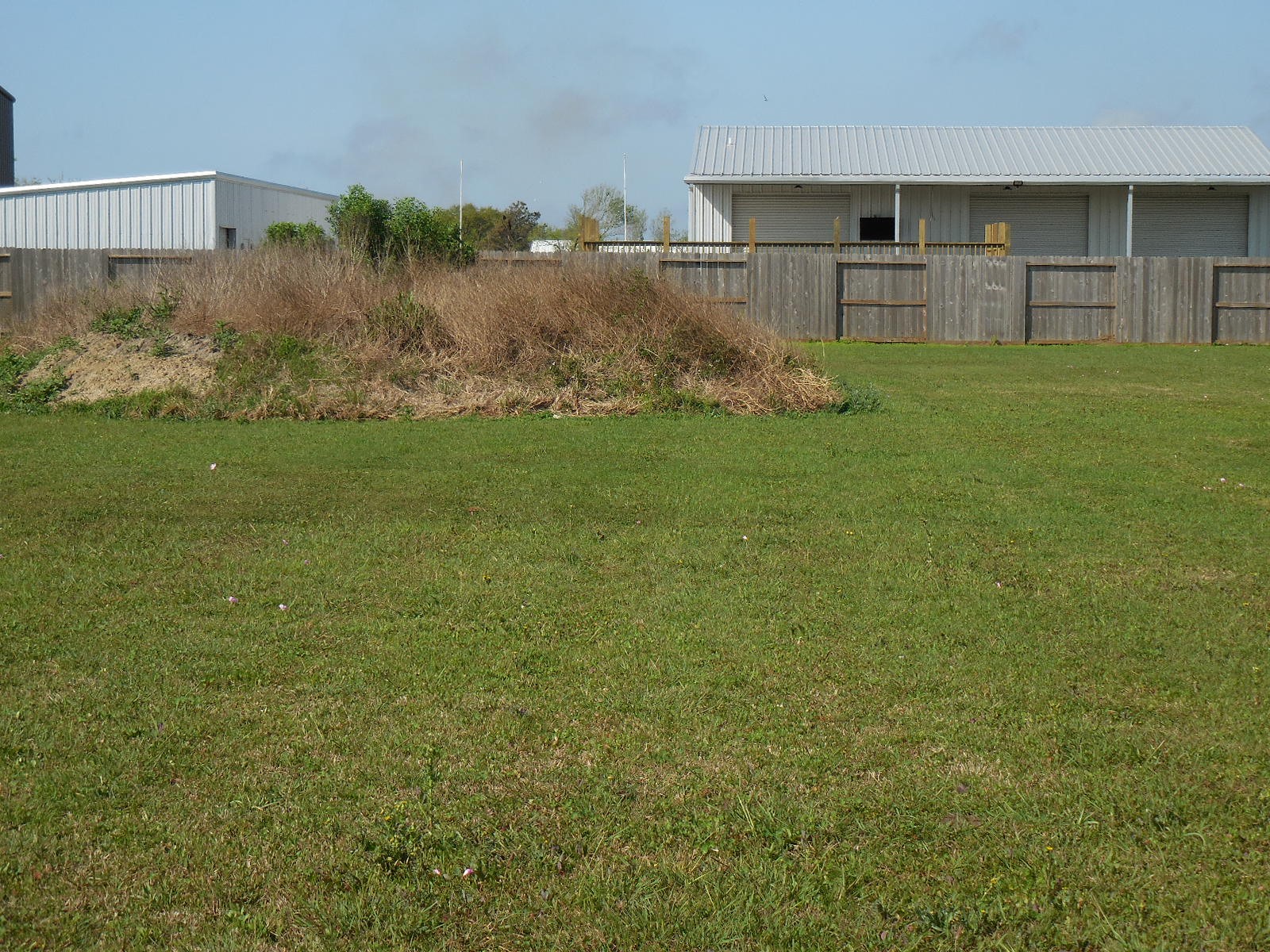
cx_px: 635
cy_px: 476
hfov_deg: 27.8
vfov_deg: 21.0
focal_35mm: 70
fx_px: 2568
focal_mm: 12.6
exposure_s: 1/1000
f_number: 4.7
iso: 125
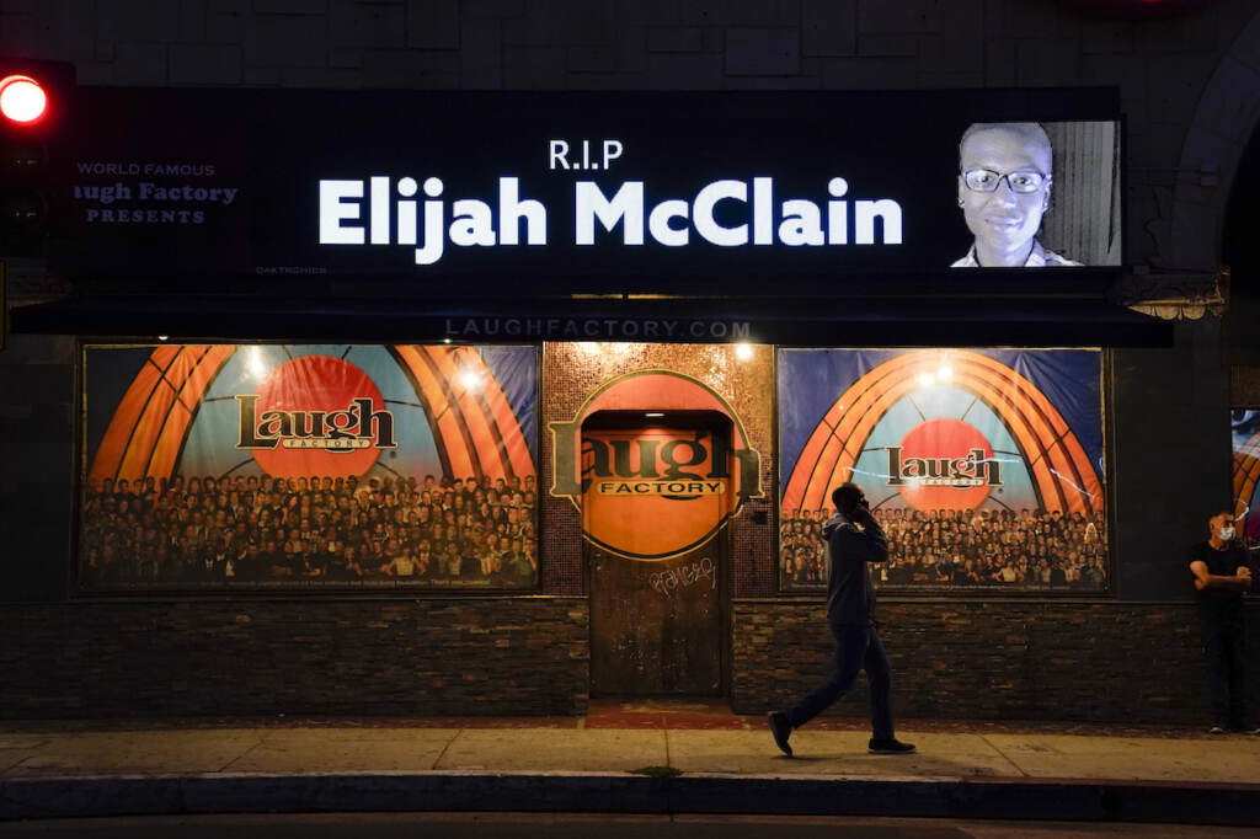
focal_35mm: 51
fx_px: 1784
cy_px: 420
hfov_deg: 38.9
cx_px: 630
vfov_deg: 26.5
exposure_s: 1/250
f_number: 3.2
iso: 3200
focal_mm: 51
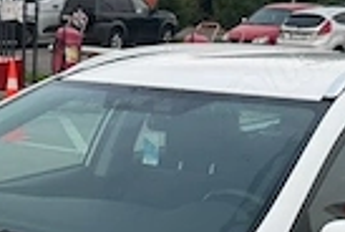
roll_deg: -1.3
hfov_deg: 18.6
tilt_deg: -21.0
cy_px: 406
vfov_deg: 11.7
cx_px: 93
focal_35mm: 109
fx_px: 1047
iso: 80
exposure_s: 1/739
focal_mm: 6.76
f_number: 1.78
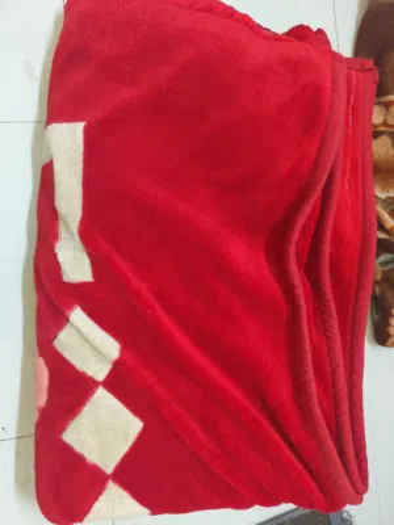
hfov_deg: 58.9
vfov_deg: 73.9
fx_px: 349
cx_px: 197
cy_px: 262
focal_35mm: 23
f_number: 1.65
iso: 1250
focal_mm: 6.19
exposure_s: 1/33.3
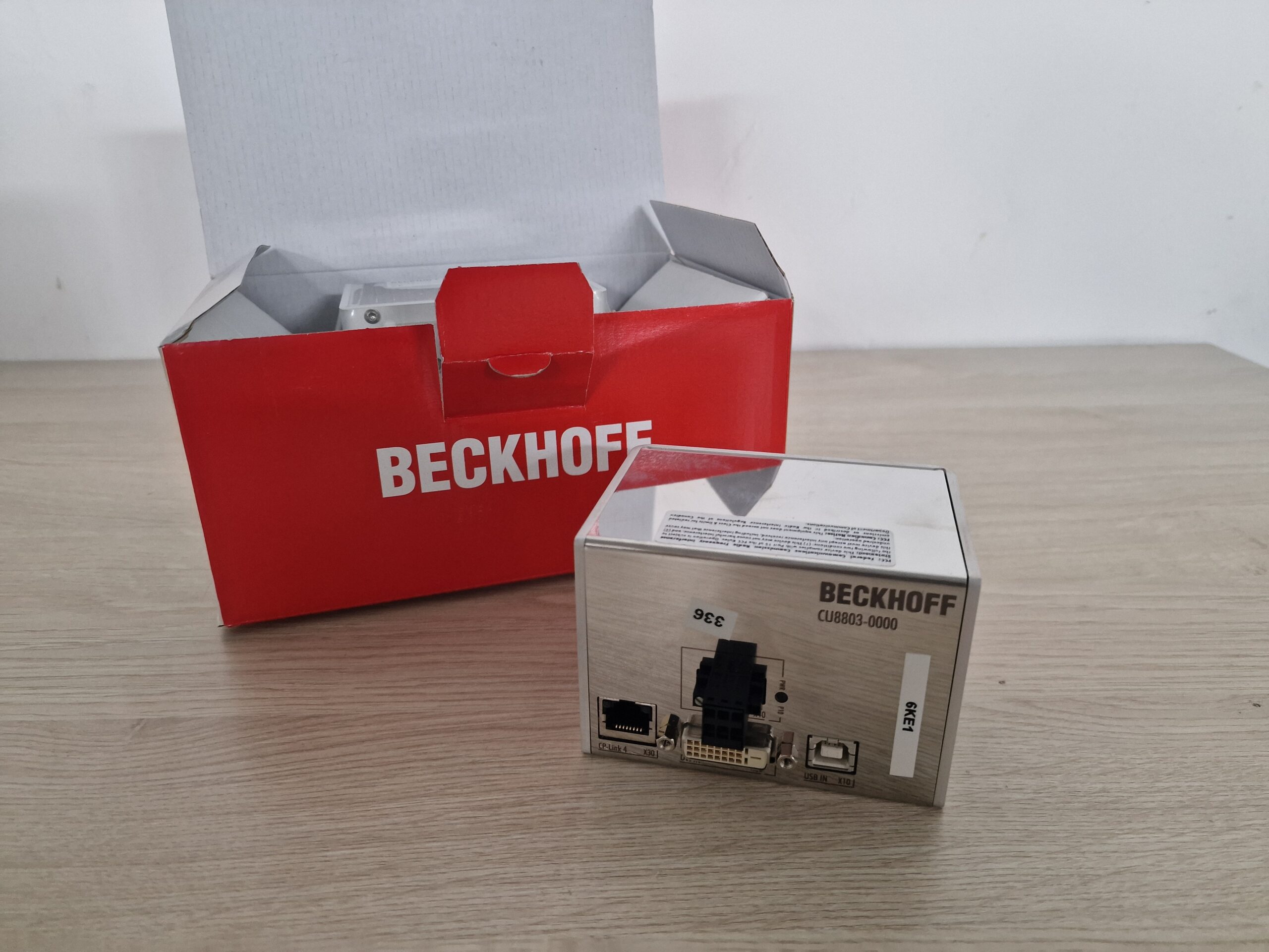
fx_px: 843
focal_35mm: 23
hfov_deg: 73.9
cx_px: 634
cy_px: 476
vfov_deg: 58.9
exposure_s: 1/100
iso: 50
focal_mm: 6.4
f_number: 1.8
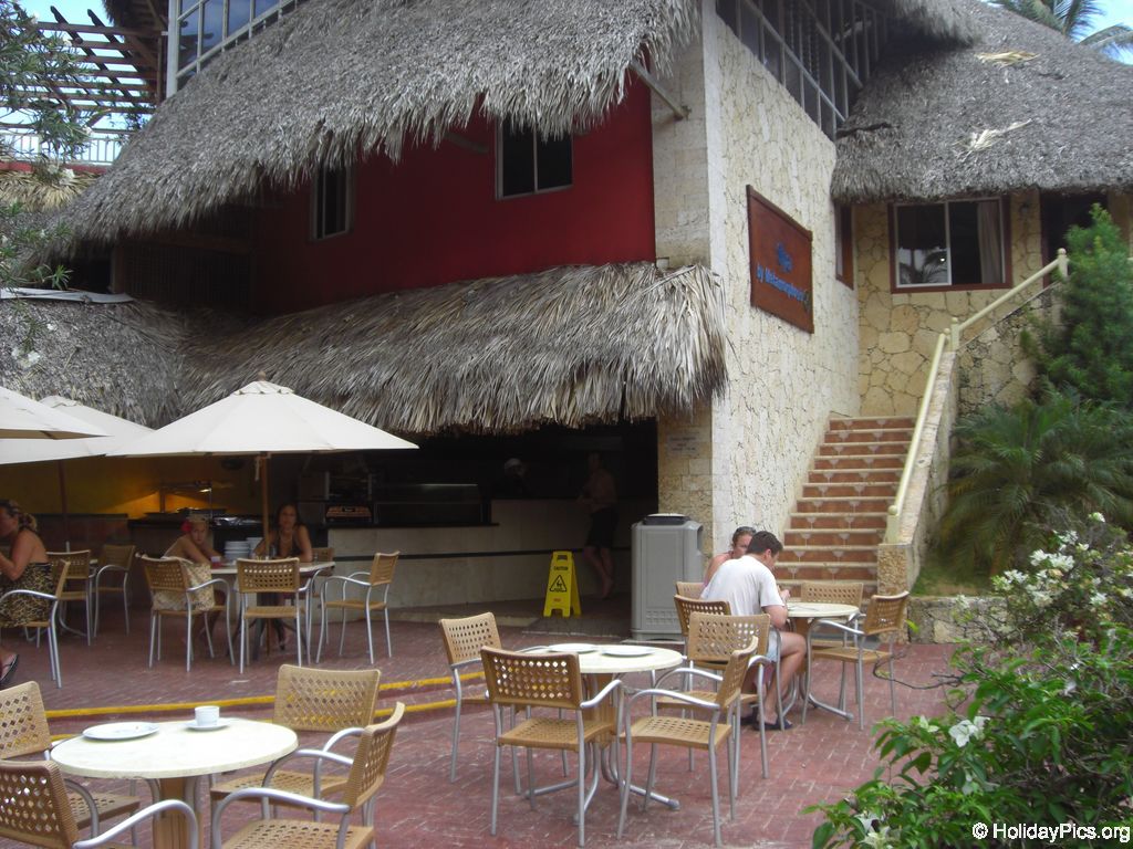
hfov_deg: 49.0
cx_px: 566
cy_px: 424
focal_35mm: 38
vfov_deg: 37.7
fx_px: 1244
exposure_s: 1/160
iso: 64
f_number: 2.7
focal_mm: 6.2
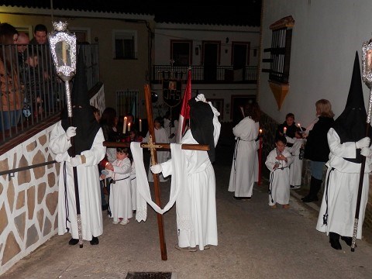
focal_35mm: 33
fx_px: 355
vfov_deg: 42.9
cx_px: 186
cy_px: 140
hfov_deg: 55.4
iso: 320
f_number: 3.4
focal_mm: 6
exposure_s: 1/30
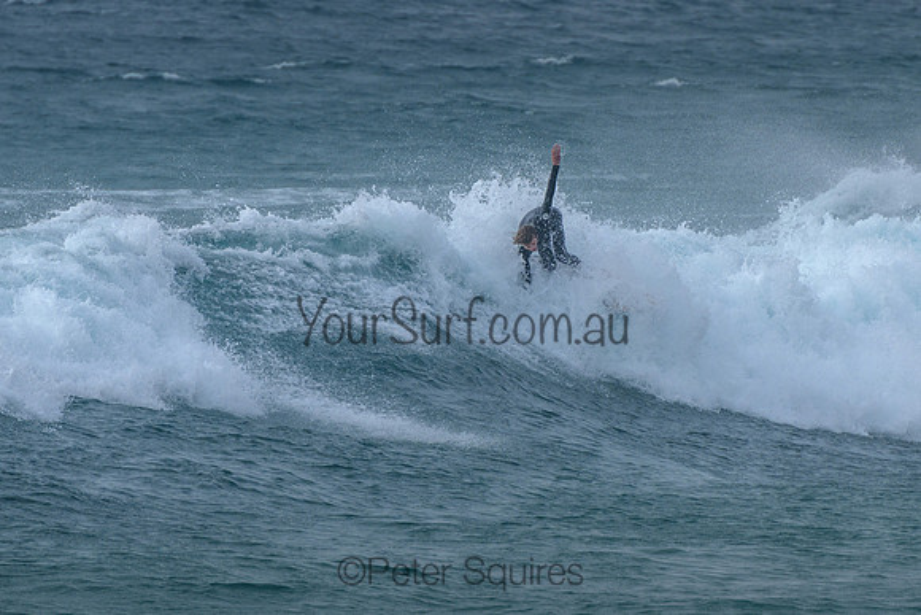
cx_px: 526
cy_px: 291
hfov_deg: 3.7
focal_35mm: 550
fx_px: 14082
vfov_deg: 2.5
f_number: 8
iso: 500
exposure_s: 1/2000
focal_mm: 400
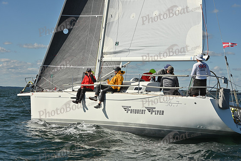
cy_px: 81
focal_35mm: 71
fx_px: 476
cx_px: 120
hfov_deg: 28.4
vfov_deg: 19.2
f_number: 10
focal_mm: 70
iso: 320
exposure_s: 1/1600
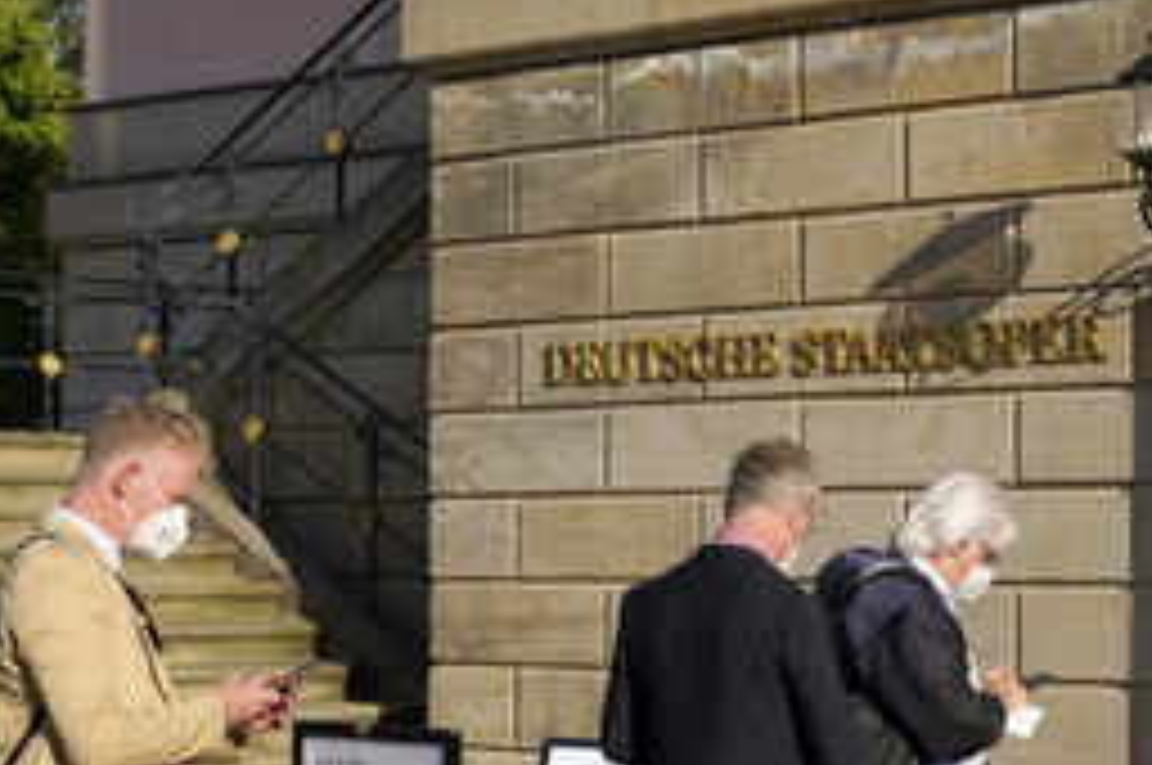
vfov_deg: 13.1
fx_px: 3324
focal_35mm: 104
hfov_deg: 19.5
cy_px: 513
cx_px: 925
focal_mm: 59
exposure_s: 1/500
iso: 100
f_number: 8
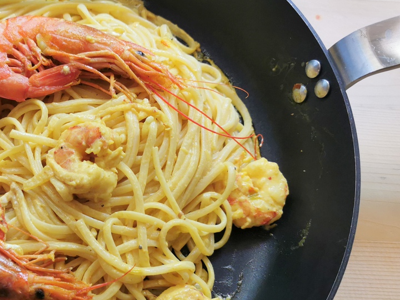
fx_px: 520
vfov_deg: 32.2
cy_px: 166
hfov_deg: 40.5
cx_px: 84
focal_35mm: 45
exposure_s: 1/100
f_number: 1.6
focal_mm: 5.56
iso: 100
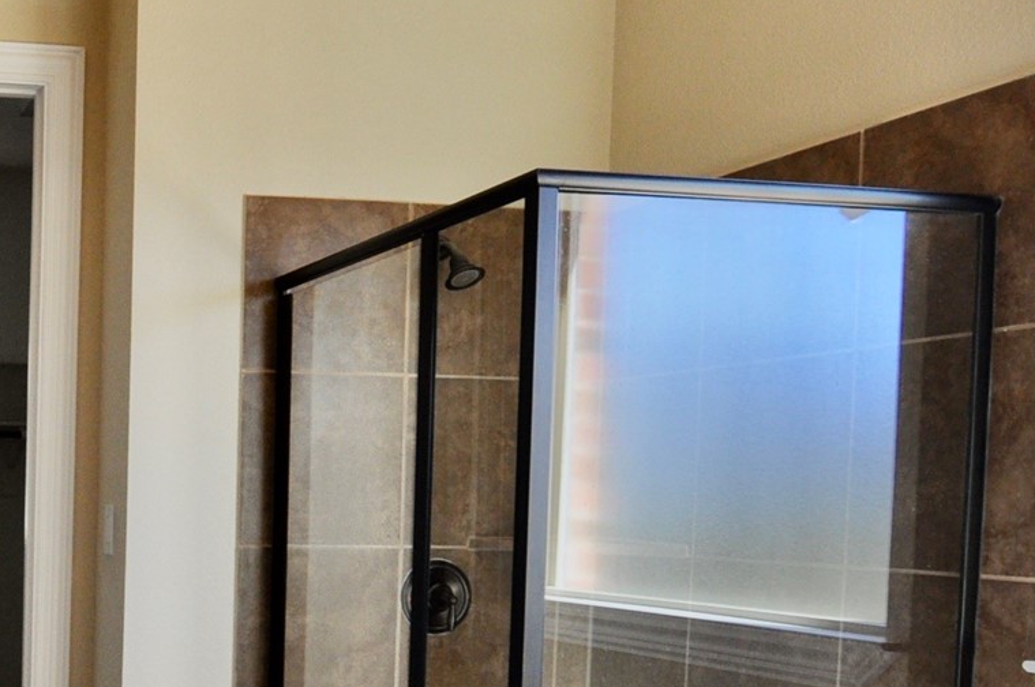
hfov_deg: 38.2
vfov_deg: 30.1
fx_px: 1235
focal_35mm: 43
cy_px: 580
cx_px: -89
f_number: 5
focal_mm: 10
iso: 400
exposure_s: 1/100
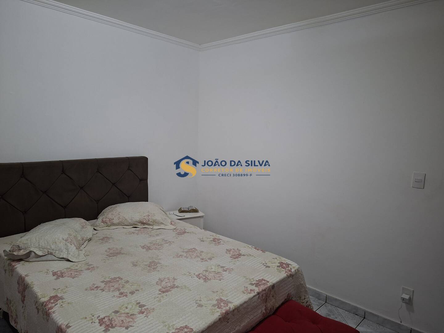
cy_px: 166
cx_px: 222
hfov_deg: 73.9
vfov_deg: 58.9
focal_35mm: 23
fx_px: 295
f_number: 1.8
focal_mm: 5.54
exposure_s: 1/40
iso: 320
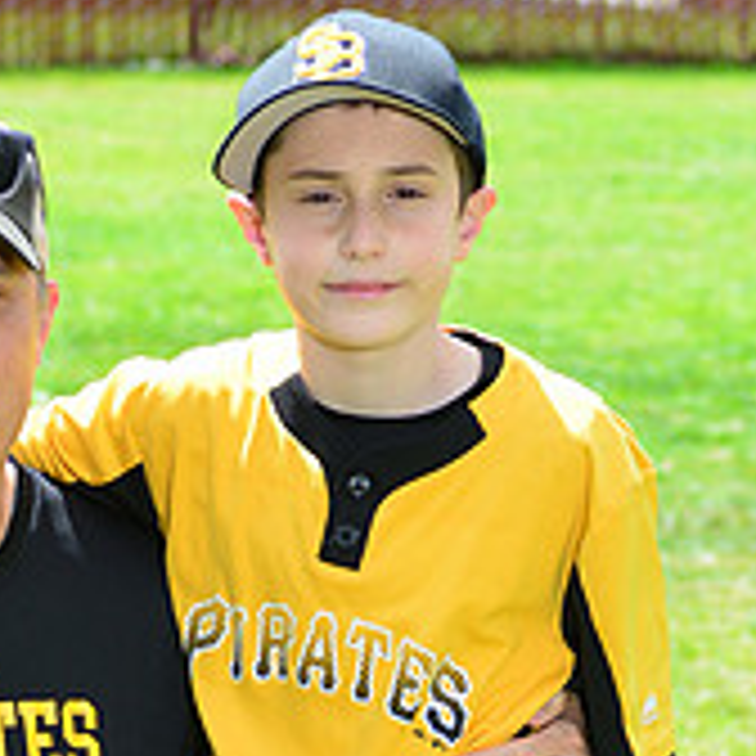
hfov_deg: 6.3
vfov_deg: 6.2
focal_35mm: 278
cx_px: 115
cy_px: 1089
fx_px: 6869
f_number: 8
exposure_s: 1/200
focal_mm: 95
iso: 200
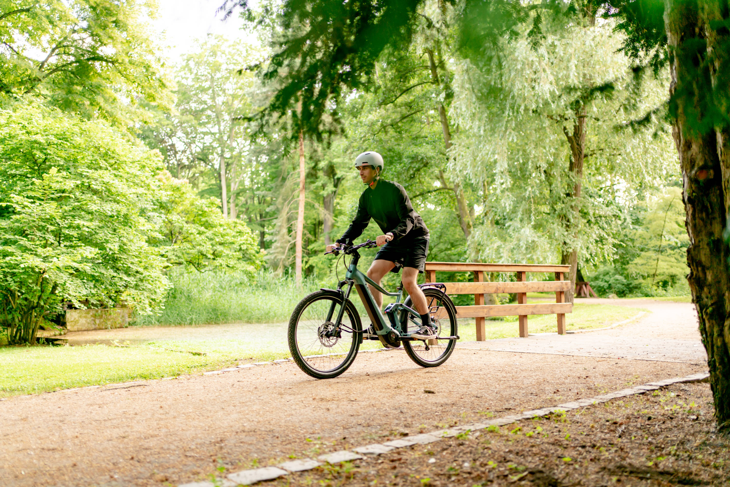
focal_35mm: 36
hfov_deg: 52.6
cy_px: 244
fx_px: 738
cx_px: 365
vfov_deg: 36.5
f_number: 1.8
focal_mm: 35
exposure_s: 1/500
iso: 320
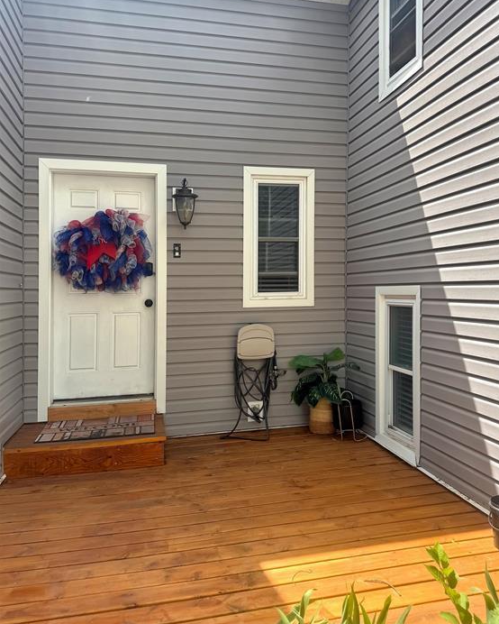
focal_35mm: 26
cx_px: 259
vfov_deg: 66.0
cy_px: 307
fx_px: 480
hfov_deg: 54.9
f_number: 1.78
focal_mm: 6.76
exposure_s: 1/1314
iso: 80
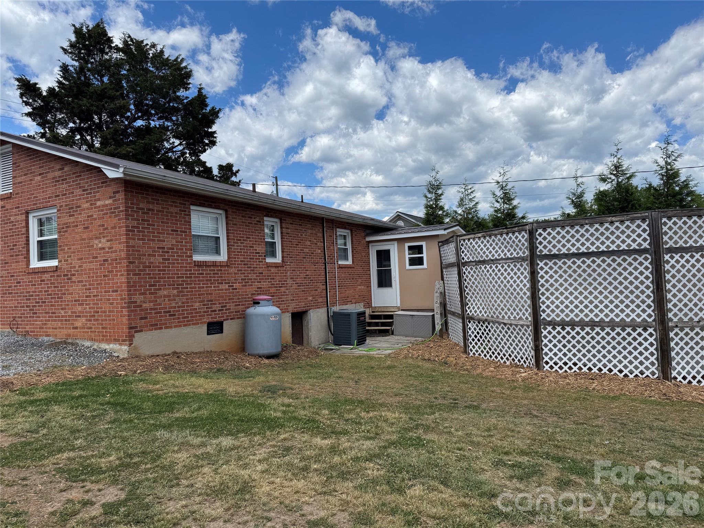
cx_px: 352
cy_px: 264
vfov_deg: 56.8
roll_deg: +2.0
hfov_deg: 71.6
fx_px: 488
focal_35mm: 24
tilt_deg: +2.3
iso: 80
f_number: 1.78
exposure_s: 1/5348
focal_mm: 6.76
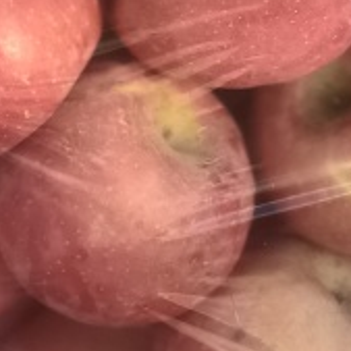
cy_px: 3
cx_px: 212
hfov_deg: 12.0
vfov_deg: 11.9
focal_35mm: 145
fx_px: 1663
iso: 100
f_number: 1.8
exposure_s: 1/185
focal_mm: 3.96
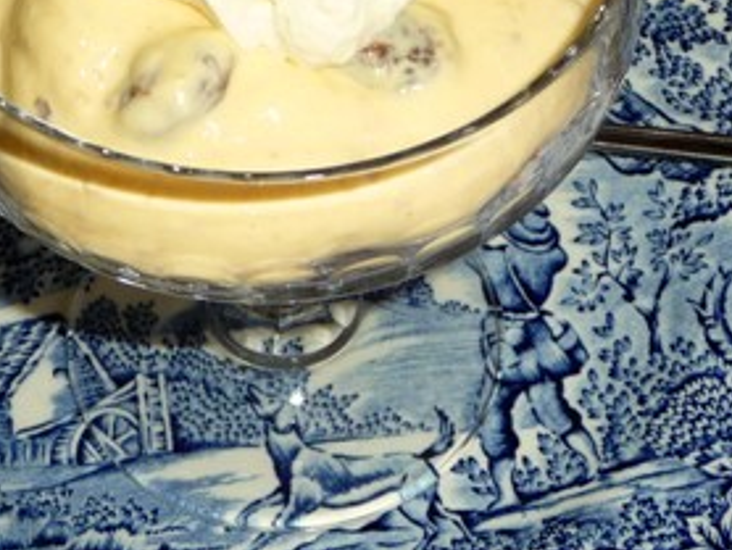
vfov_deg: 12.9
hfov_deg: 17.1
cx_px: 290
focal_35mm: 115
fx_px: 2434
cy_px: 174
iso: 100
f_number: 4.2
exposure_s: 1/30
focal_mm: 8.5
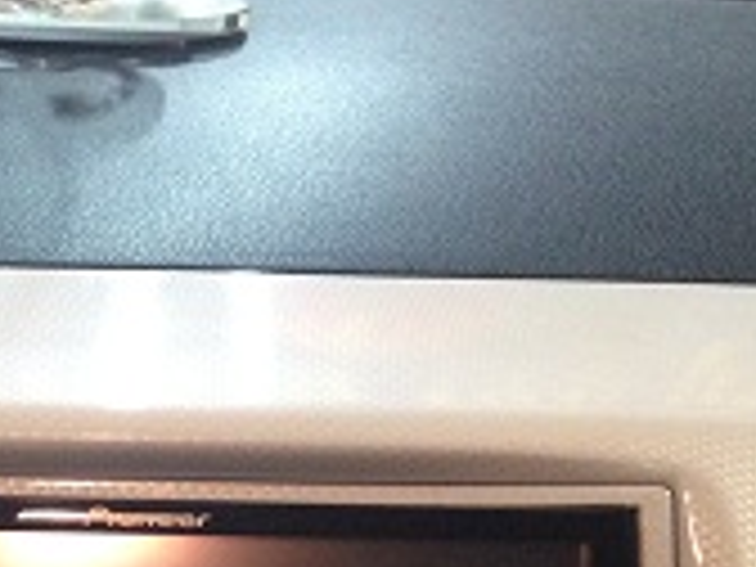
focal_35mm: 104
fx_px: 2271
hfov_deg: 18.6
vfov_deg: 13.7
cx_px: 63
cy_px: 740
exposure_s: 1/20
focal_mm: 4.28
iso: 320
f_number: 2.4
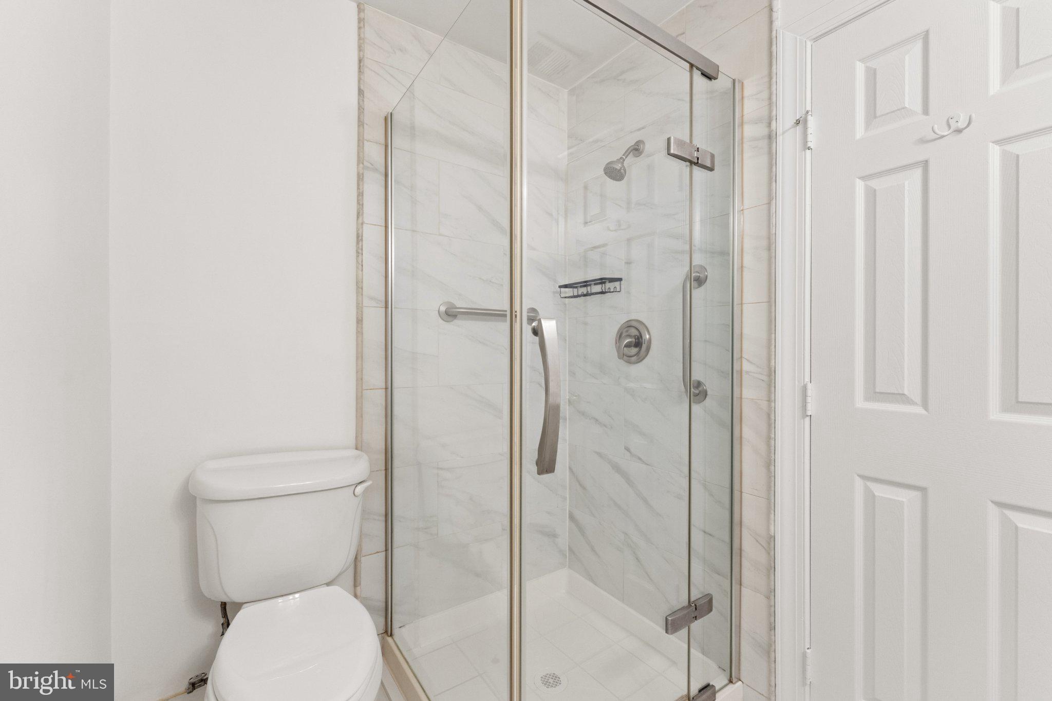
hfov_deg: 100.8
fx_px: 435
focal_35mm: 15
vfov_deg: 77.7
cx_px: 526
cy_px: 350
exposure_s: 1/80
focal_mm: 14.9
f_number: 7.1
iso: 1250
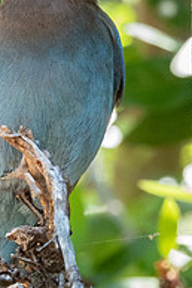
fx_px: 8863
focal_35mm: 1110
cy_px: 160
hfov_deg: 1.2
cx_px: 15
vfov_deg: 1.9
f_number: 4
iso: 640
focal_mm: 105.83
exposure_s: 1/250
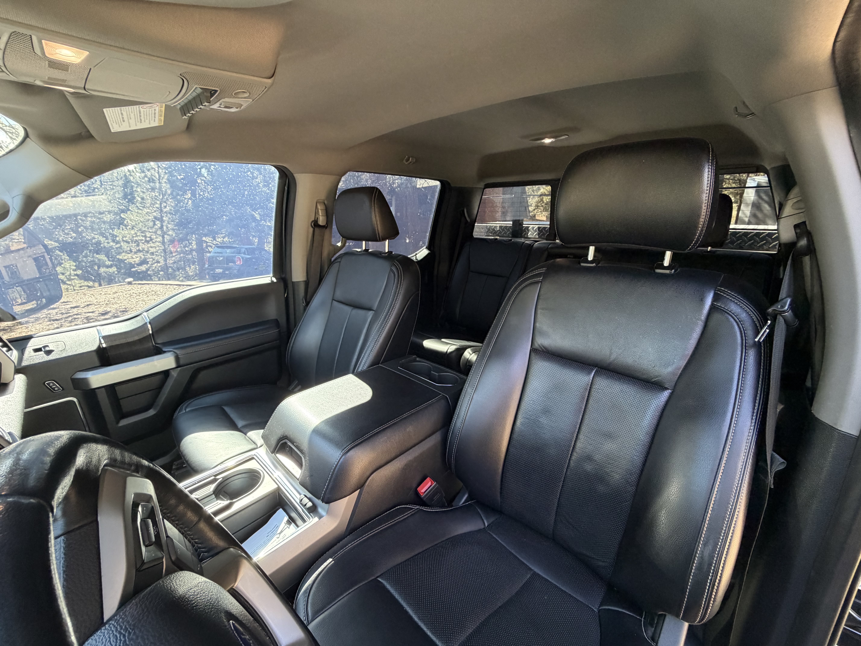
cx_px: 430
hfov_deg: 102.1
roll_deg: -1.7
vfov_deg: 85.7
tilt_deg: -6.6
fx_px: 348
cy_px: 323
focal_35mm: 14
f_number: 2.2
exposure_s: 1/87
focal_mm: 2.22
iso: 320
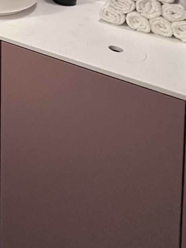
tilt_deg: -4.0
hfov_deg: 23.4
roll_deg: -0.9
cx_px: -98
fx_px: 351
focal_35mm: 49
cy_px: -112
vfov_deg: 28.0
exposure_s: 1/50
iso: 800
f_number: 2.2
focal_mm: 2.22
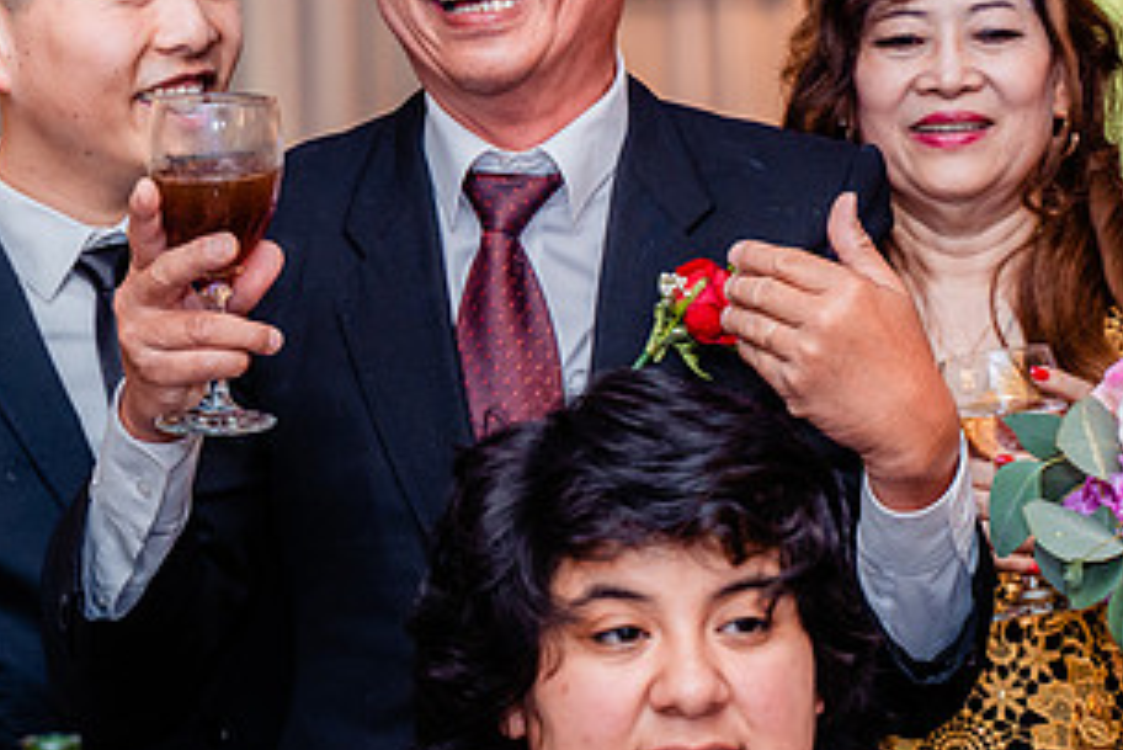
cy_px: 275
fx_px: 4463
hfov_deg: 14.3
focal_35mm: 143
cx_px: 550
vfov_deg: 9.6
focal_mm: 75
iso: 1600
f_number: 4.5
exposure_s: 1/125
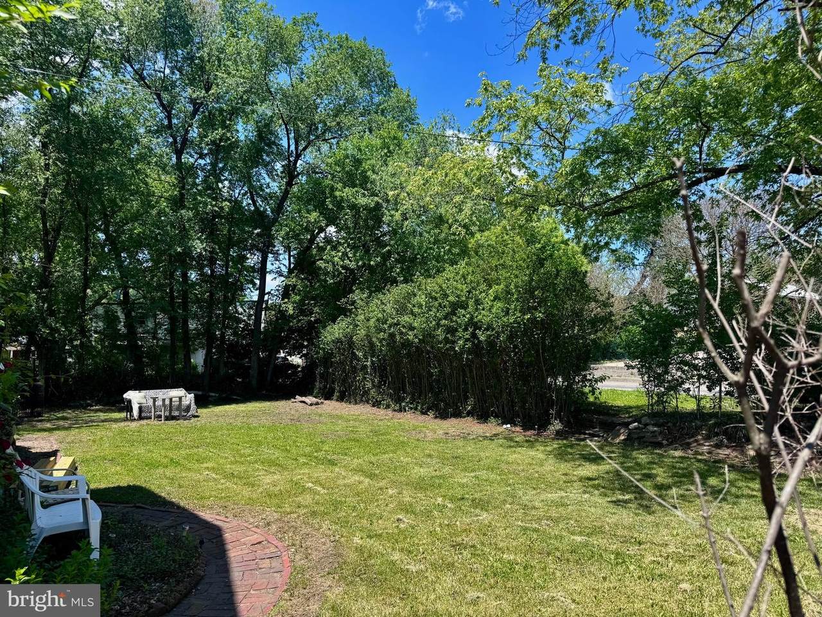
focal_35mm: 24
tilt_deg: +3.2
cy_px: 308
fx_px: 570
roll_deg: -1.0
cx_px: 411
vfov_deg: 56.8
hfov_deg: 71.6
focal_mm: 6.76
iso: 80
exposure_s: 1/2105
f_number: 1.78
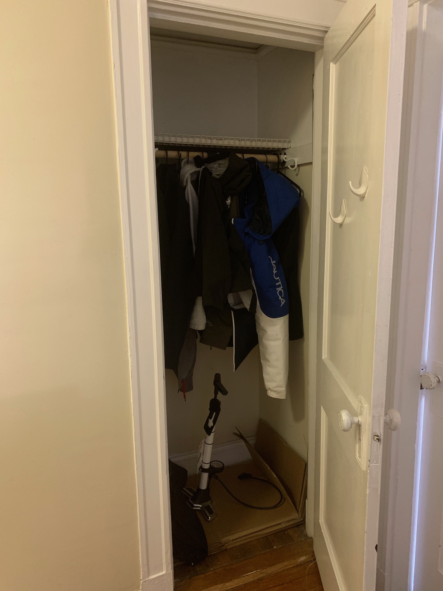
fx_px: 444
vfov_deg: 67.3
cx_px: 222
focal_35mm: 26
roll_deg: +0.9
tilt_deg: -11.6
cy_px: 296
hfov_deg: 53.1
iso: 500
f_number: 1.8
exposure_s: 1/30
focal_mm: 4.25
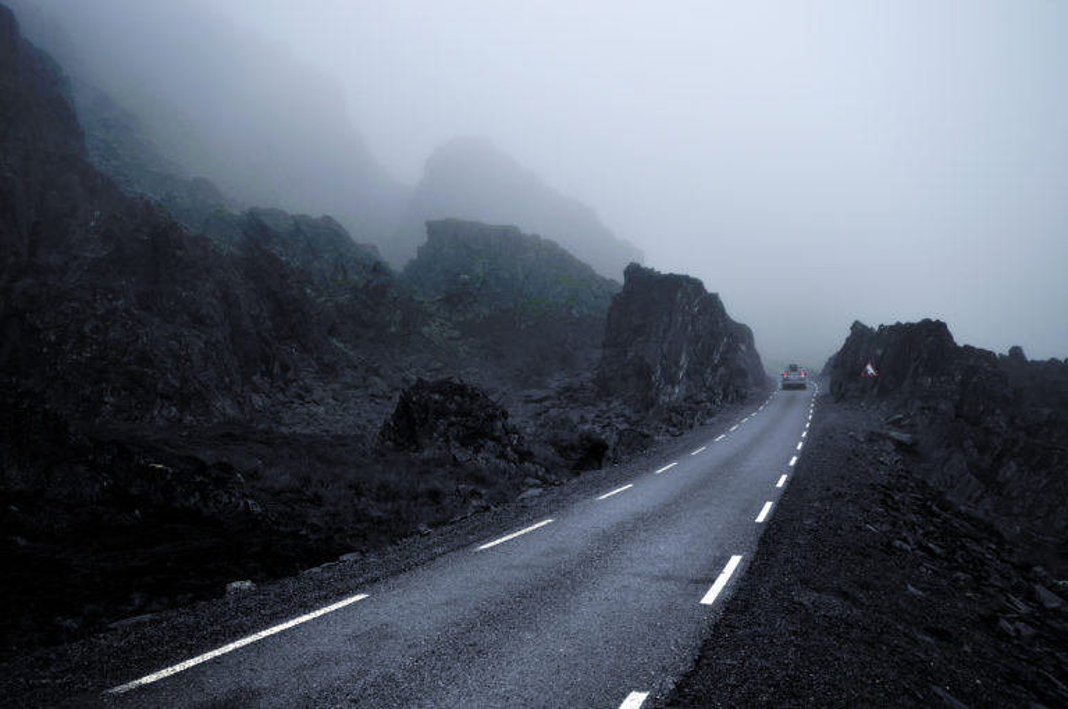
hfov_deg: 53.2
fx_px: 1067
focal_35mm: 36
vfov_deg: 36.8
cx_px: 534
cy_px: 354
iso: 200
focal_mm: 24
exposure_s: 1/60
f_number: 7.1
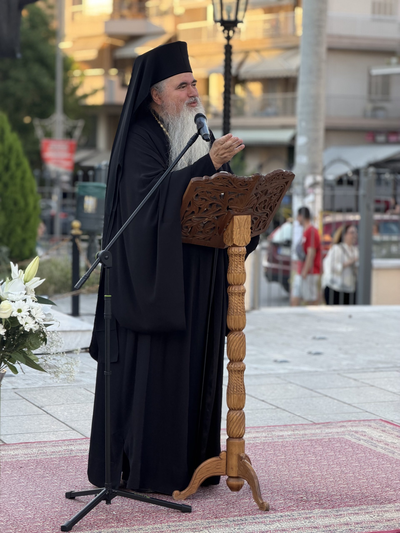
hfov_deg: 14.8
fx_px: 1541
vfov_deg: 19.6
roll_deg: -0.6
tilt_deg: -4.7
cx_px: 200
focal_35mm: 100
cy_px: 266
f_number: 2.8
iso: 80
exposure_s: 1/121
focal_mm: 16.89
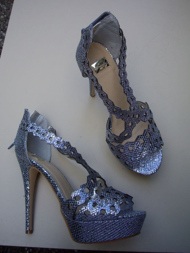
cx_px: 95
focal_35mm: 38
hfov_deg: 37.7
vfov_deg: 49.0
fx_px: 278
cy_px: 126
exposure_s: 1/125
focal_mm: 6.2
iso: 64
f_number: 4.3
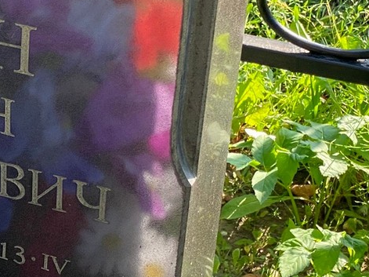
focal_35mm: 159
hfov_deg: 12.1
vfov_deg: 9.3
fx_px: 1694
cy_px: 129
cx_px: -99
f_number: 2
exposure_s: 1/122
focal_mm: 6
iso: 20
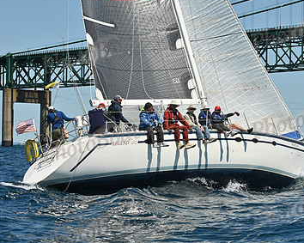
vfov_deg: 10.6
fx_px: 1313
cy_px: 85
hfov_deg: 13.2
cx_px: 208
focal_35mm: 146
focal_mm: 95
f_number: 11
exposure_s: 1/1000
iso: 320
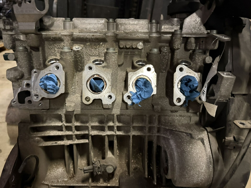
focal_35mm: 24
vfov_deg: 56.8
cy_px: 94
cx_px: 126
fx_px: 174
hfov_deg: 71.6
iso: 1000
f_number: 1.78
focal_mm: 6.76
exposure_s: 1/33
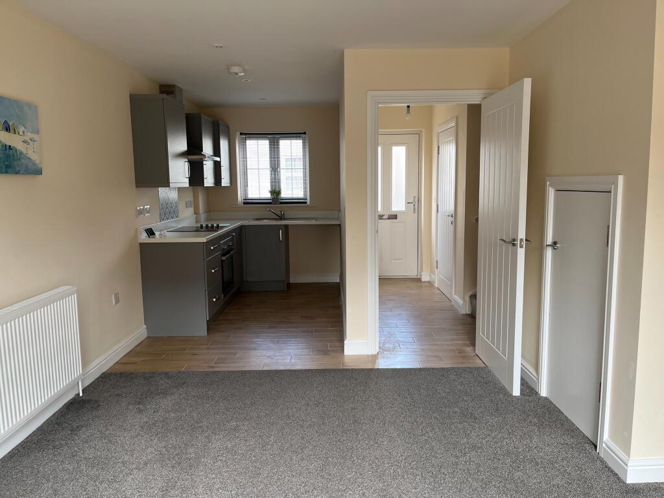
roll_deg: +1.4
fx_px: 499
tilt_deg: -7.1
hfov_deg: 67.3
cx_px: 332
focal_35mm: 26
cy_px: 249
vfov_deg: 53.1
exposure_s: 1/122
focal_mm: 5.1
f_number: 1.6
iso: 80
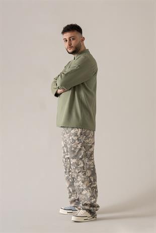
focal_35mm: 116
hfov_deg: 11.8
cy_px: 116
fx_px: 753
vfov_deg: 17.6
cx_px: 78
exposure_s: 1/160
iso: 320
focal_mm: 116
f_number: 11
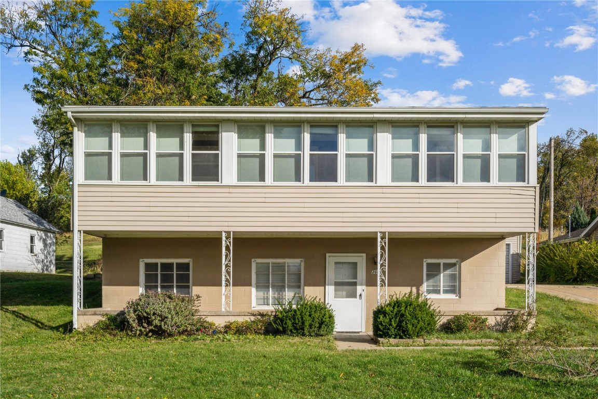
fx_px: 581
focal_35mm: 35
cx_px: 299
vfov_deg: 37.9
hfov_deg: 54.4
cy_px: 200
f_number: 9
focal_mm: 35
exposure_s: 1/1250
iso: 400
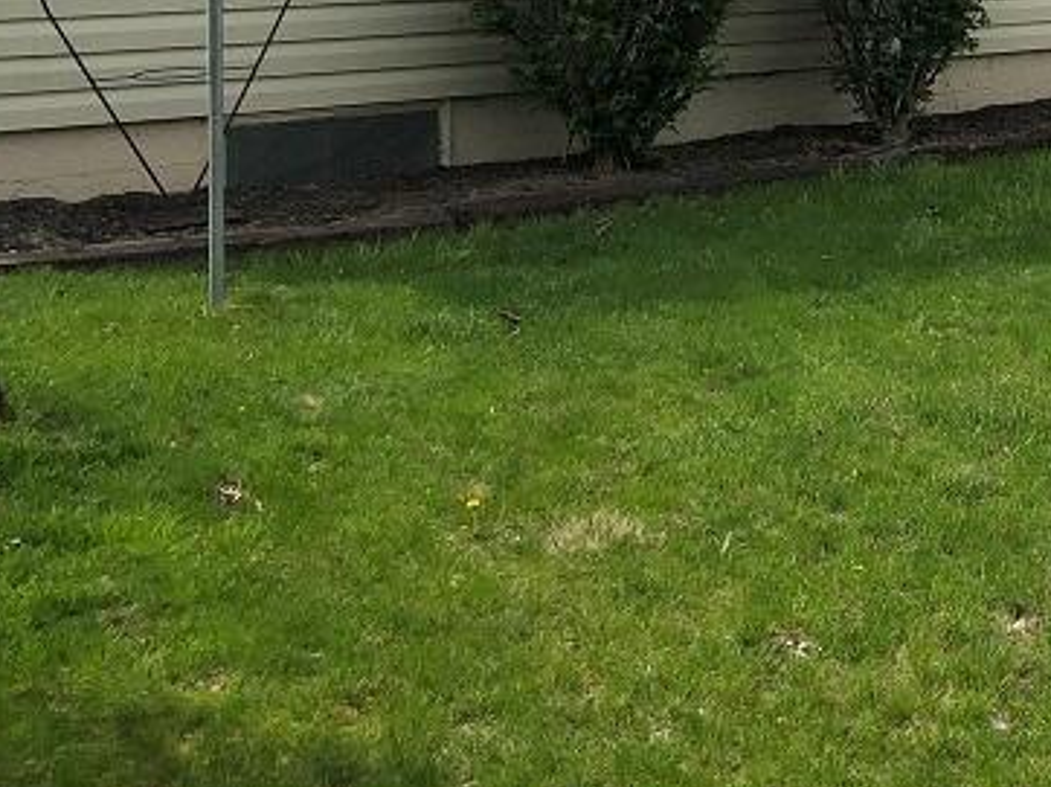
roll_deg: +0.3
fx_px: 2367
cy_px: -163
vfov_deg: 17.9
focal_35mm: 78
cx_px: 1054
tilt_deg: +1.7
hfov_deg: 23.9
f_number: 1.8
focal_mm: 3.99
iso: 20
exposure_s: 1/2433
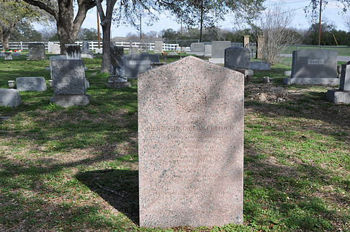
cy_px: 134
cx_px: 197
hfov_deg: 45.4
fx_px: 417
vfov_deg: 31.0
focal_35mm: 43
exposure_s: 1/200
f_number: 7.1
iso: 200
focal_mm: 24
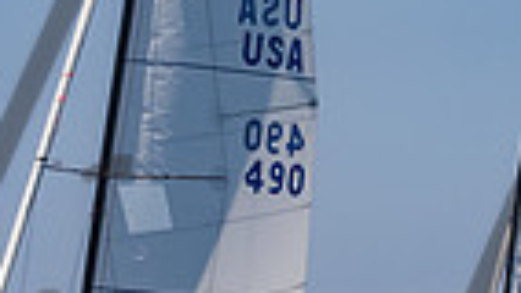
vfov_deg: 2.7
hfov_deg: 4.8
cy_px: 304
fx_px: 6191
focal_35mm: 448
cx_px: 708
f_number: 14
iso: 640
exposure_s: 1/1250
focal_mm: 70
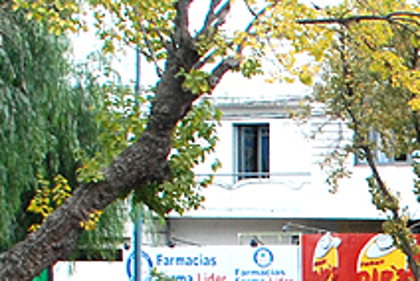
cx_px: 849
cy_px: 572
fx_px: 2185
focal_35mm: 187
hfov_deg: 10.1
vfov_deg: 7.1
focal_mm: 20
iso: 320
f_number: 6.3
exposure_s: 1/160
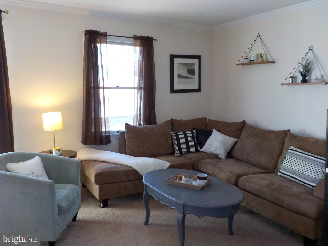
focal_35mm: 30
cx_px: 164
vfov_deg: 46.8
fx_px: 284
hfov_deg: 60.0
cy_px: 123
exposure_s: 1/30
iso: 180
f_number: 3.3
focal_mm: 4.1
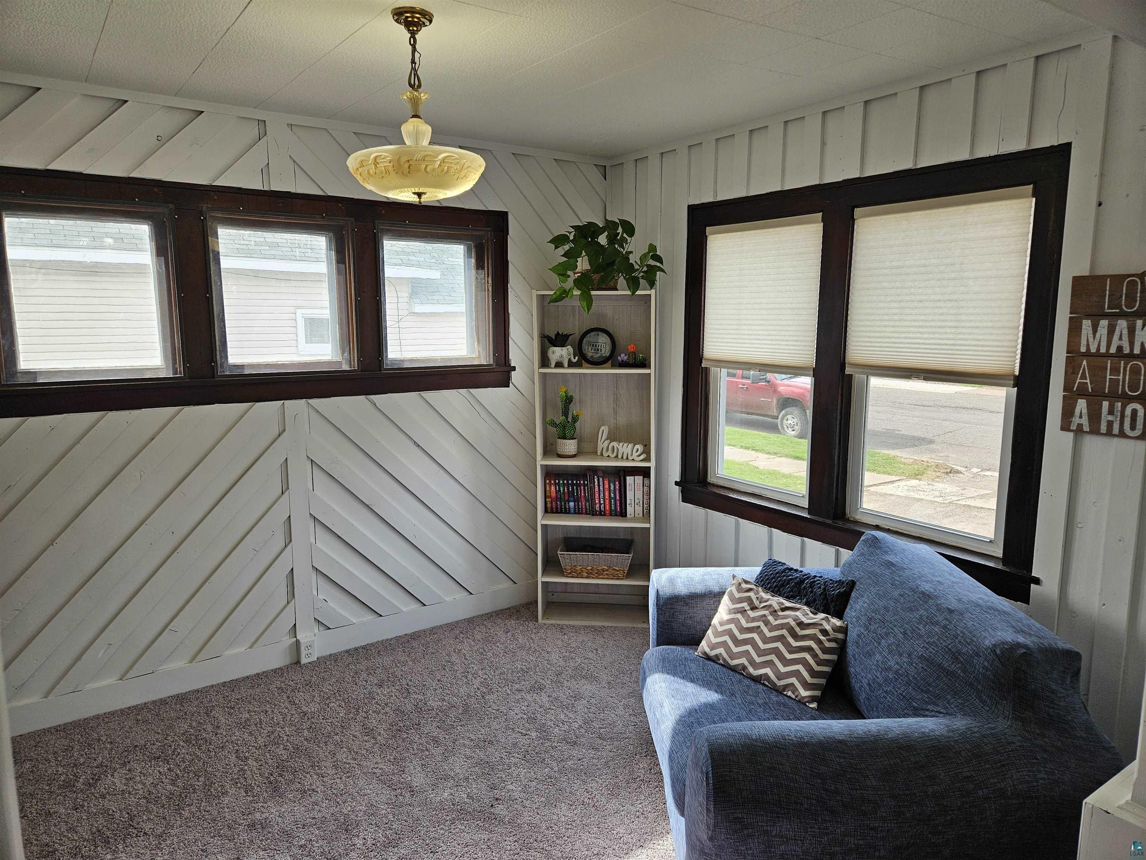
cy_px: 430
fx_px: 761
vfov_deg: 58.9
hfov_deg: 73.9
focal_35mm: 23
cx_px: 573
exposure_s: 1/120
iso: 32
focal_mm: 5.4
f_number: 1.8
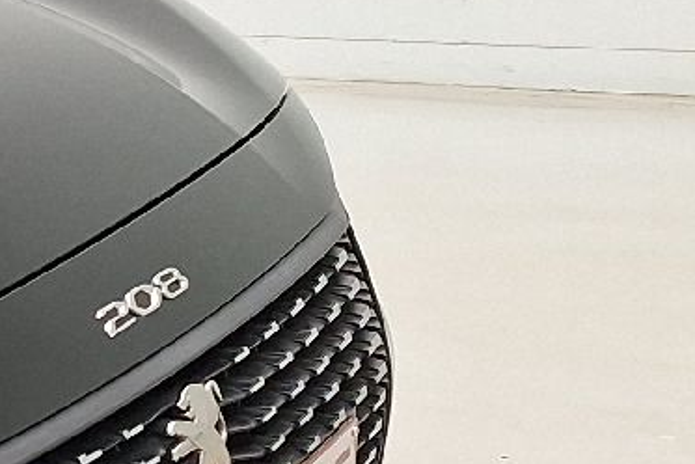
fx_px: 2375
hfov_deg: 12.6
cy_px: 600
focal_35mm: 123
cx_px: -1017
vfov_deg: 10.9
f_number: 1.8
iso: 64
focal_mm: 5.54
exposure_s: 1/100
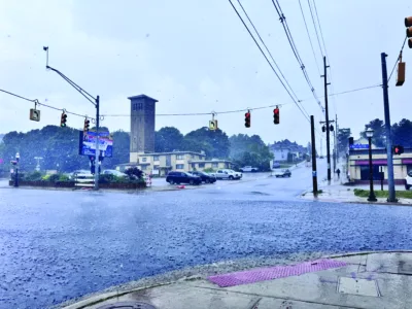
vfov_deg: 56.8
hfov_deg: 71.6
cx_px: 206
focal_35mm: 24
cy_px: 154
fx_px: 286
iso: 80
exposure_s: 1/2604
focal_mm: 6.76
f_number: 1.78
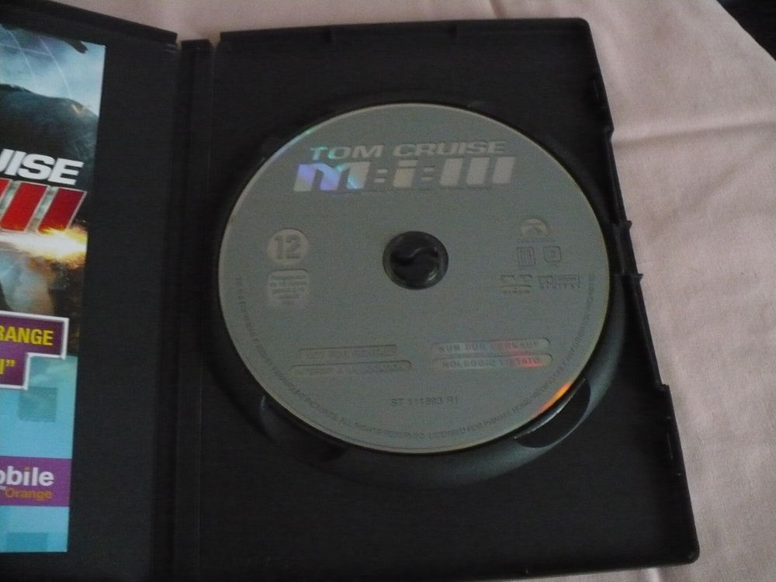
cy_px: 291
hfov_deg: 50.1
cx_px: 388
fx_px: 829
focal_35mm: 37
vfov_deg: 38.7
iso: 800
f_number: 2.8
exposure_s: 1/8
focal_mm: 6.1
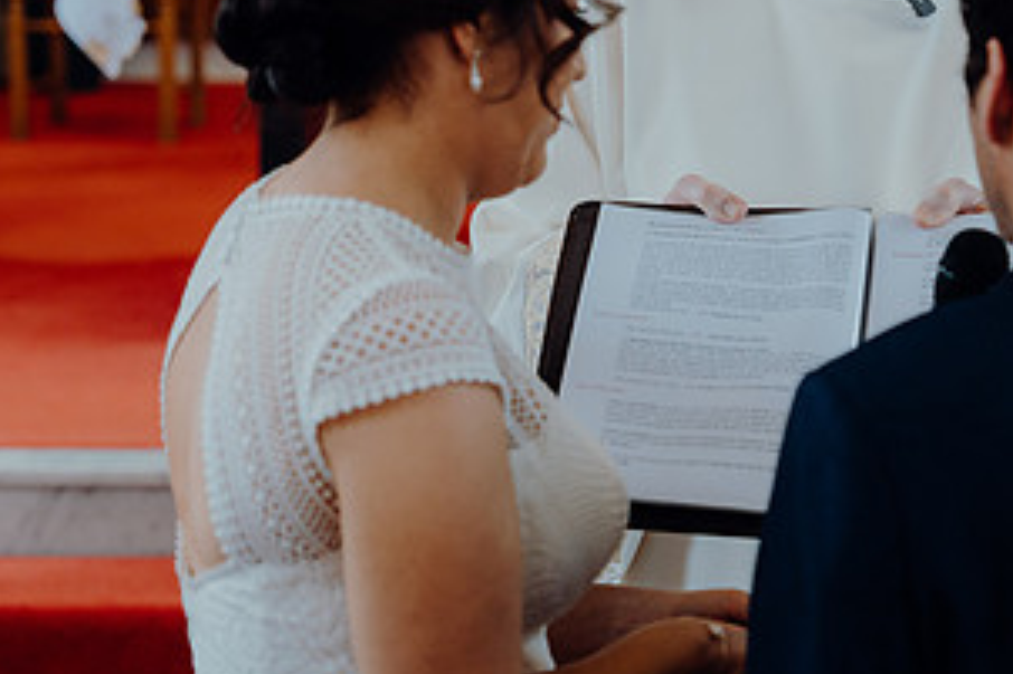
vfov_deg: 11.3
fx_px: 3403
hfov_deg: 16.9
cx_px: 714
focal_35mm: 121
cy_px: 220
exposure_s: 1/200
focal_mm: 63
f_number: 2.8
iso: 400
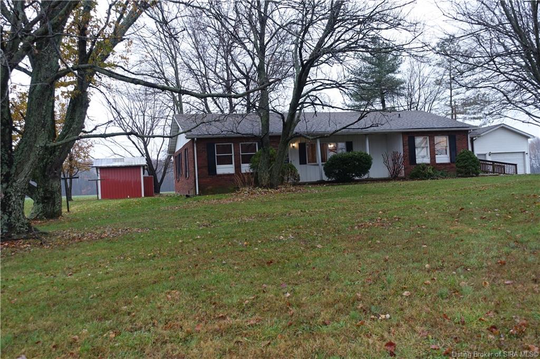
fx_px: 495
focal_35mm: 33
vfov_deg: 39.9
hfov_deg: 57.2
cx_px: 270
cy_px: 180
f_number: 2.8
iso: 125
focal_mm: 11.93
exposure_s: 1/50
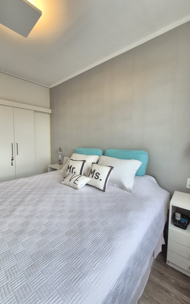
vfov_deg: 105.3
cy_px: 151
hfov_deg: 78.3
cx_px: 83
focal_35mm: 14
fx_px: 116
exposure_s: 1/60
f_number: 2.2
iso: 200
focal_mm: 2.2
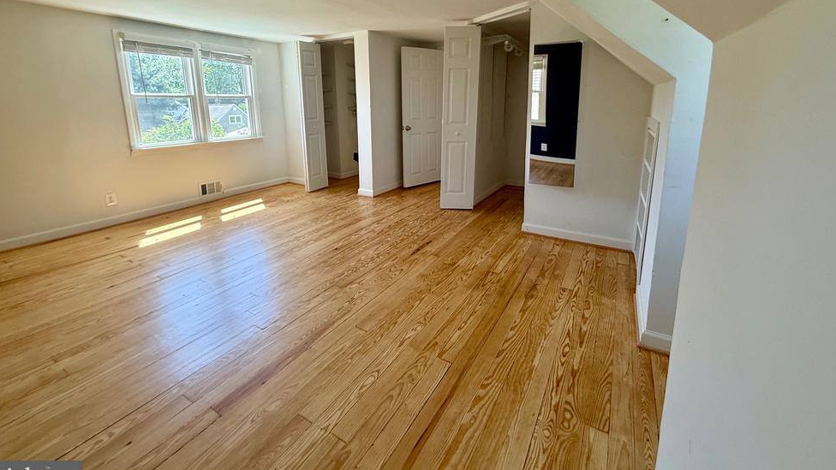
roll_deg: -0.8
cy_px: 167
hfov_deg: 99.4
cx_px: 414
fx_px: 355
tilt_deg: -8.6
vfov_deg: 65.7
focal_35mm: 16
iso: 80
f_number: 2.2
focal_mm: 2.22
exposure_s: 1/99
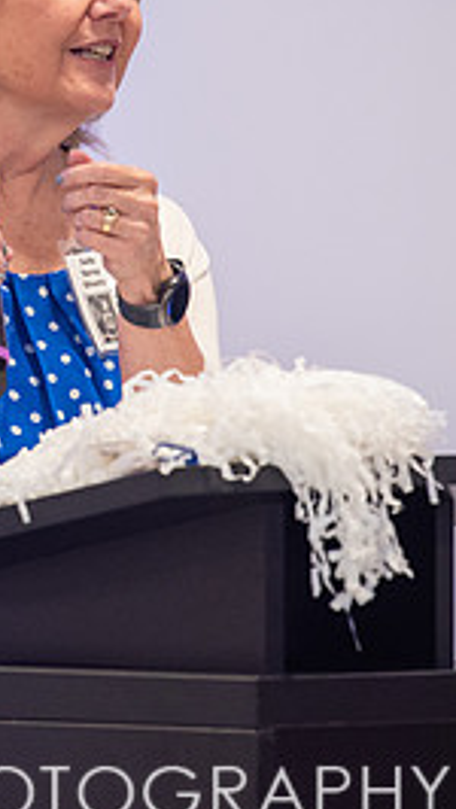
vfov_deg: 4.1
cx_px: -36
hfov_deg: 2.3
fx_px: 11393
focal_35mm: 531
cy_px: 167
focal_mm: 200
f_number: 3.5
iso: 1000
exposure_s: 1/200
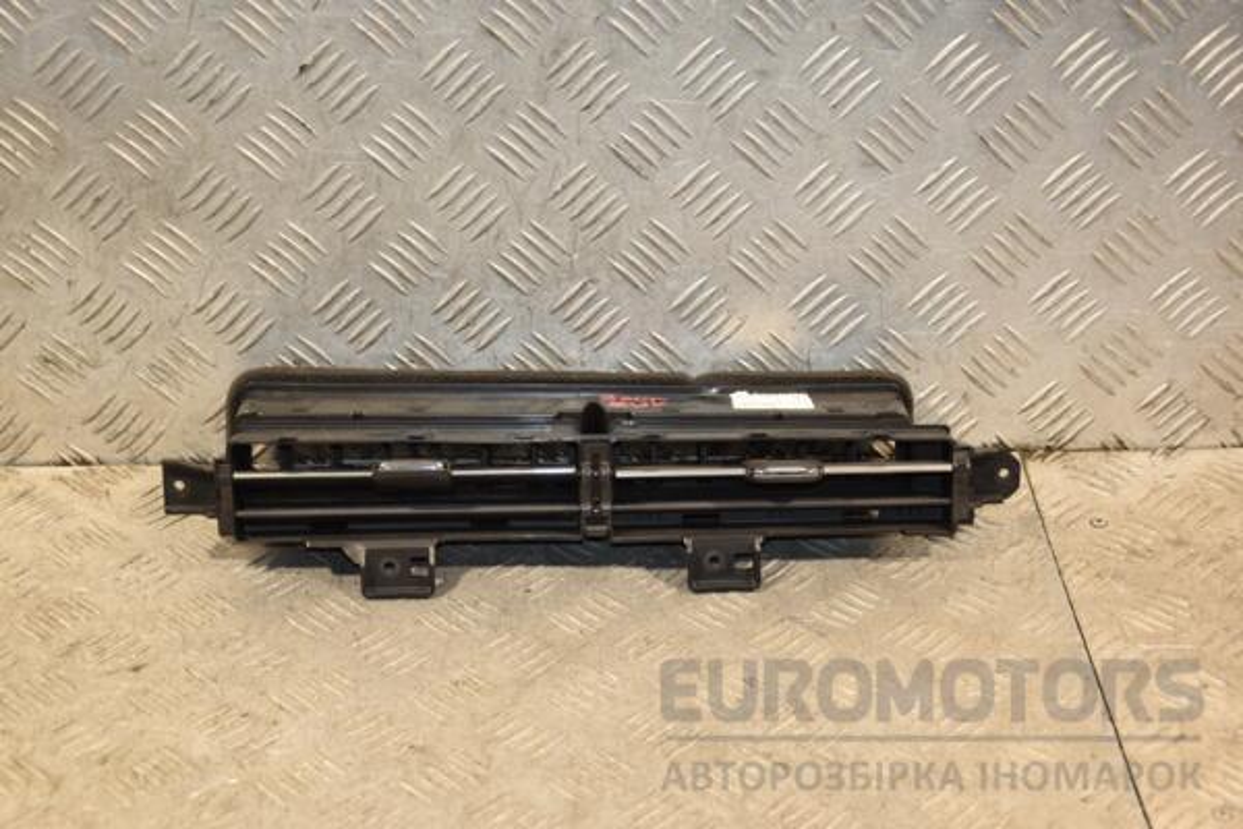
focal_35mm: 68
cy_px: 414
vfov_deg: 20.2
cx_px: 622
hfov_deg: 29.9
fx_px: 2330
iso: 800
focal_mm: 45
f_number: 4.8
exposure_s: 1/200
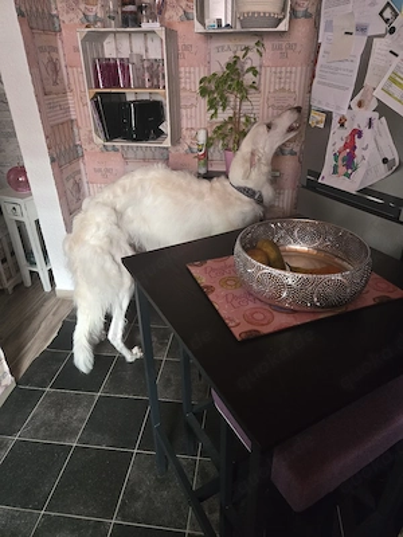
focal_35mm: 23
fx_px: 357
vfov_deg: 73.9
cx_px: 202
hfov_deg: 58.9
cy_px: 268
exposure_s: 1/101
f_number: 1.8
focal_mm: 5.4
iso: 1250
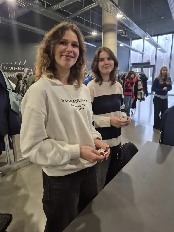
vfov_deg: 73.9
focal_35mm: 23
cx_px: 87
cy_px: 116
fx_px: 154
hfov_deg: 58.9
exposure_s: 1/100
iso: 250
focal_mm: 5.4
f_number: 1.8
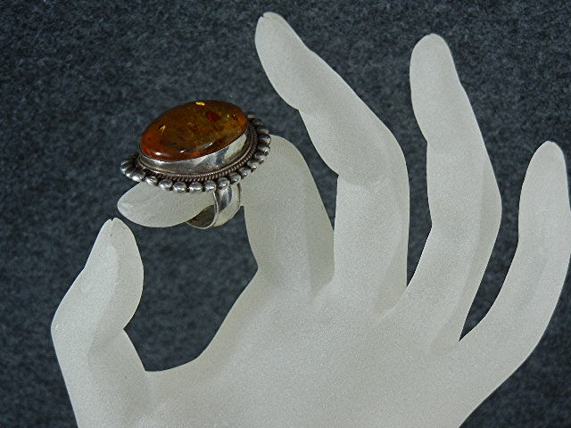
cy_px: 214
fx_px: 1683
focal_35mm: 102
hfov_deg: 19.3
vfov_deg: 14.5
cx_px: 286
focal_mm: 18.3
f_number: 4.5
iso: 231
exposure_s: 1/30
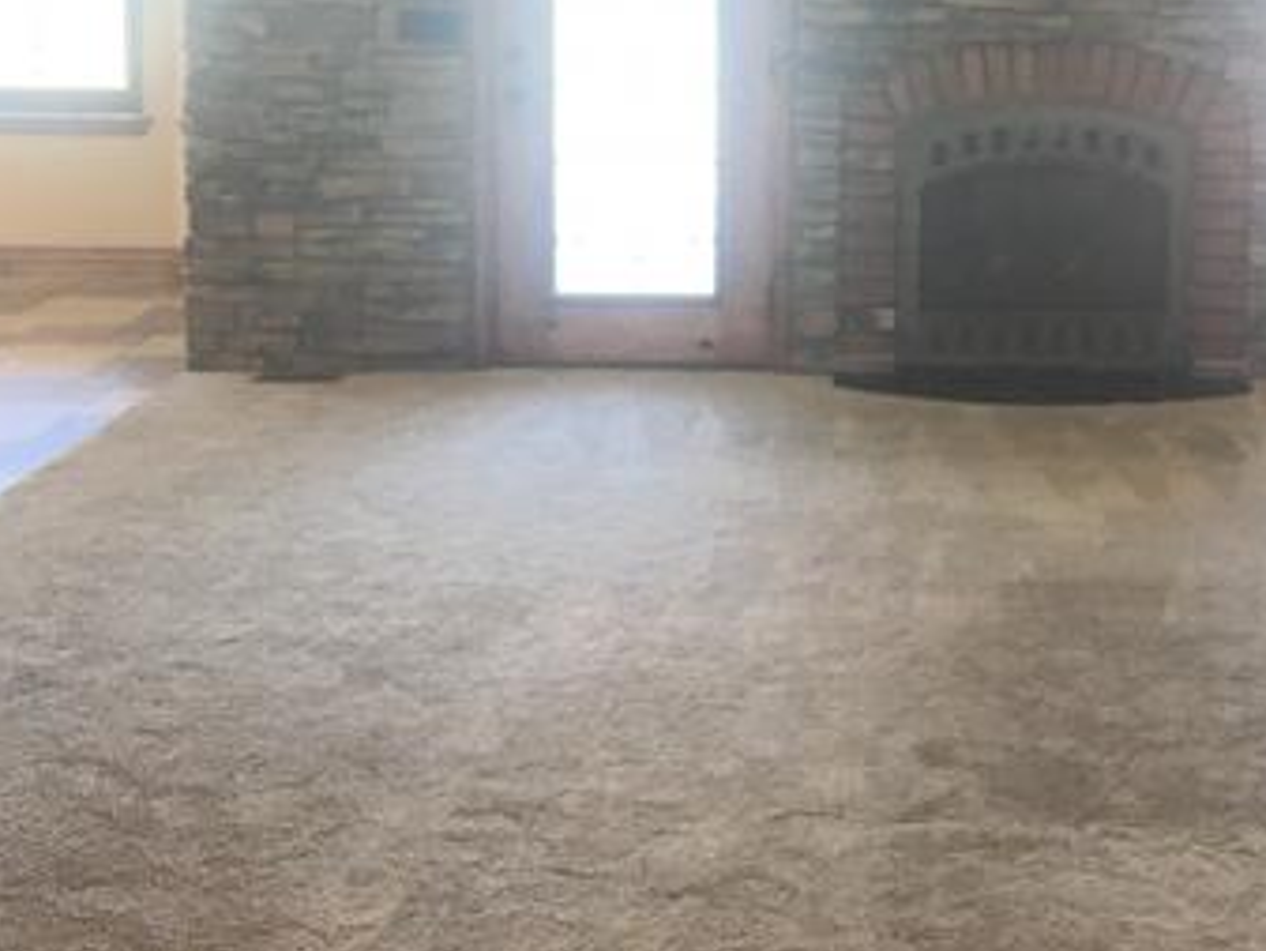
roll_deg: -1.7
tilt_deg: -4.8
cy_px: 75
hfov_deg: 33.7
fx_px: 2012
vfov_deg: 25.6
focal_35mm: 55
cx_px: 1044
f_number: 2.2
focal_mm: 4.15
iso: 32
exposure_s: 1/30
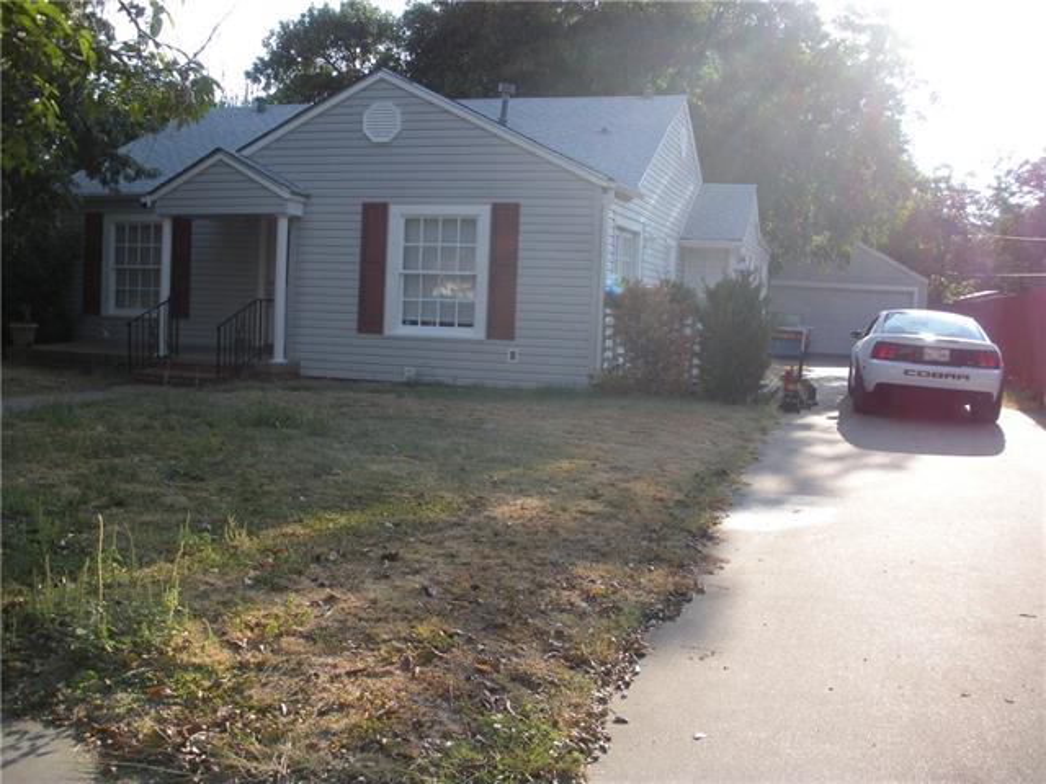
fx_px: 1088
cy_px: 392
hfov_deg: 51.4
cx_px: 523
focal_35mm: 36
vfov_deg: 39.7
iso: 64
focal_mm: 6.3
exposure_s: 1/220
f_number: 3.5
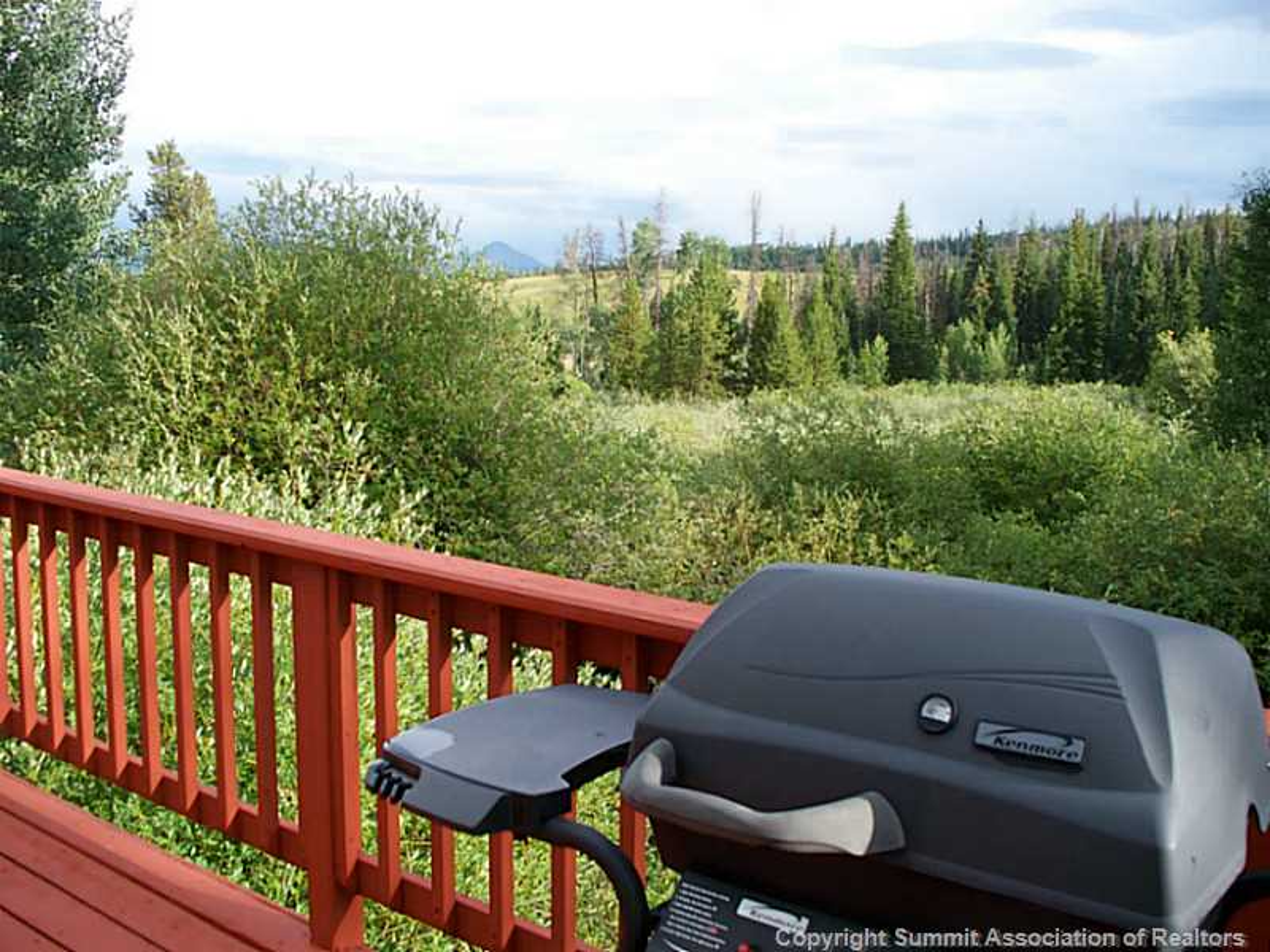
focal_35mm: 36
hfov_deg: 51.4
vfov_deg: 39.7
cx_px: 635
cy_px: 476
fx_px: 1321
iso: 80
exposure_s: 1/320
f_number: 2.8
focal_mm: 7.54
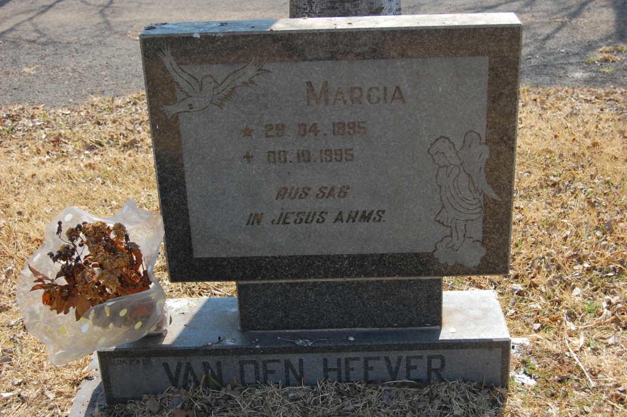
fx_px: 914
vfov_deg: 25.7
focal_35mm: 52
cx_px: 314
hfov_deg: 37.9
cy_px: 208
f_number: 7.1
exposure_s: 1/400
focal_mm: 35
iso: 400
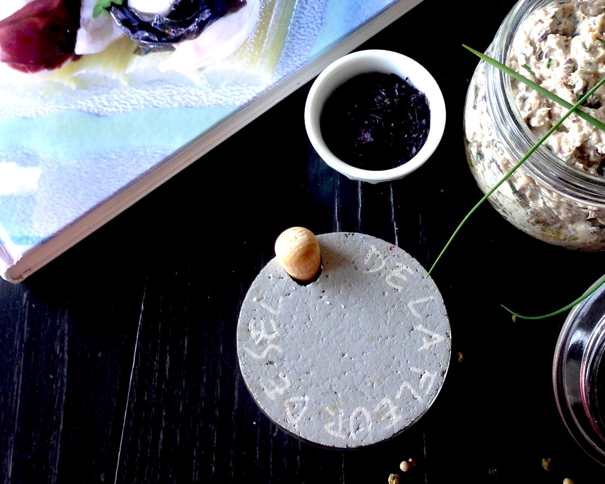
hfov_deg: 31.4
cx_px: 335
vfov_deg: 25.3
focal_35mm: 60
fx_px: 1074
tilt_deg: -70.3
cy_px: 174
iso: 50
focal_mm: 4.12
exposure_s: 1/20
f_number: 2.4
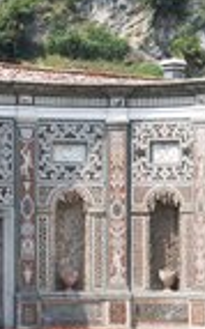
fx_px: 1533
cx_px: 385
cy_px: 225
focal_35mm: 171
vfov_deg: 12.2
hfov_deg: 7.4
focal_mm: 50
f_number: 11
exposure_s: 1/50
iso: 100
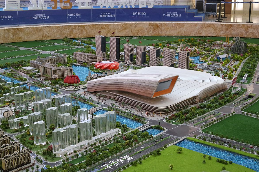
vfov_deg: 25.1
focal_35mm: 54
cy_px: 87
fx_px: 388
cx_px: 130
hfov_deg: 36.9
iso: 3200
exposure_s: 1/80
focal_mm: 35
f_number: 4.5
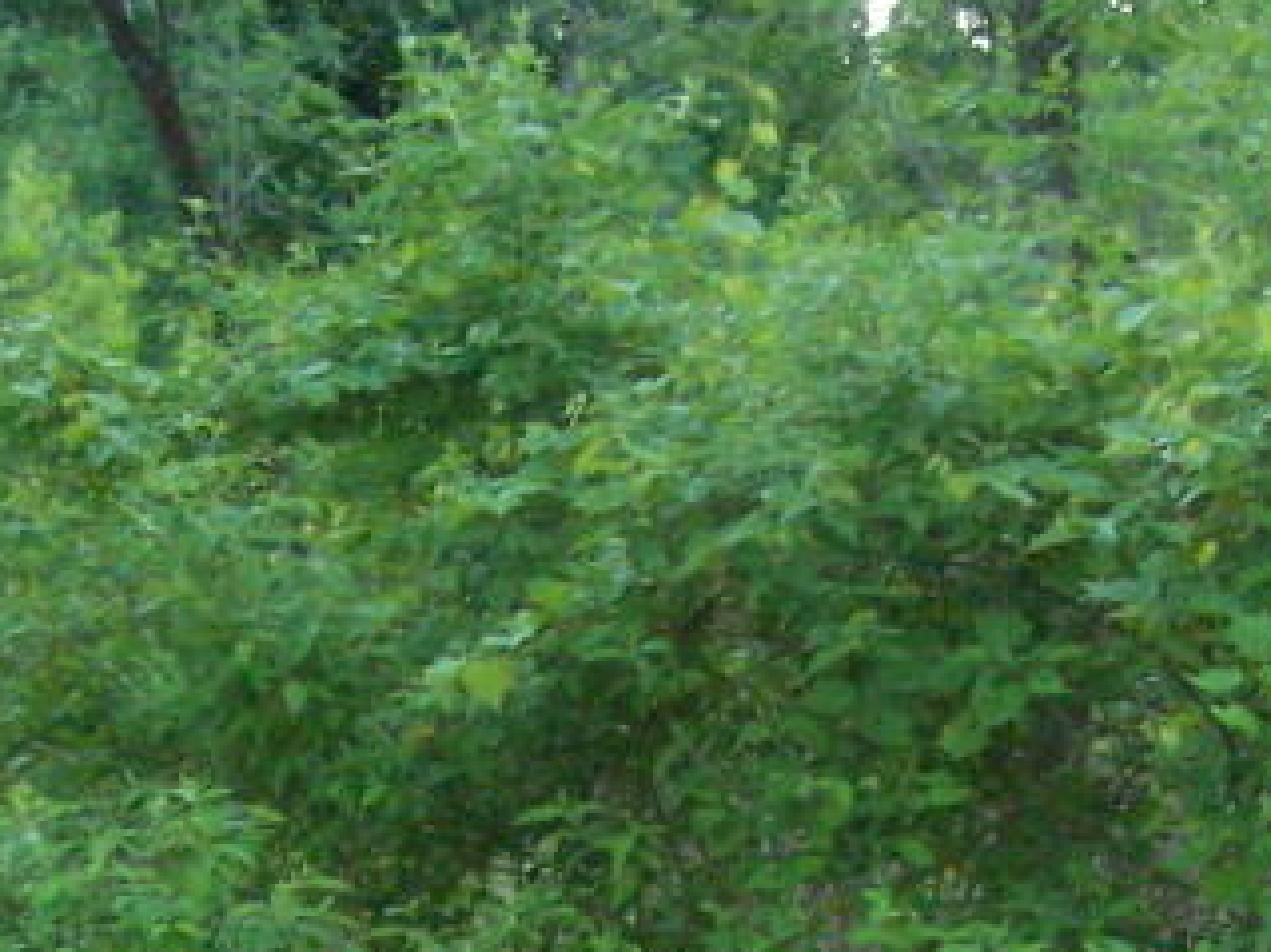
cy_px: 1426
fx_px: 4478
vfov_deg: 11.6
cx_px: 753
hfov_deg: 16.1
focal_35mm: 122
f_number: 2.8
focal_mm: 6.3
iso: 400
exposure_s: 1/50
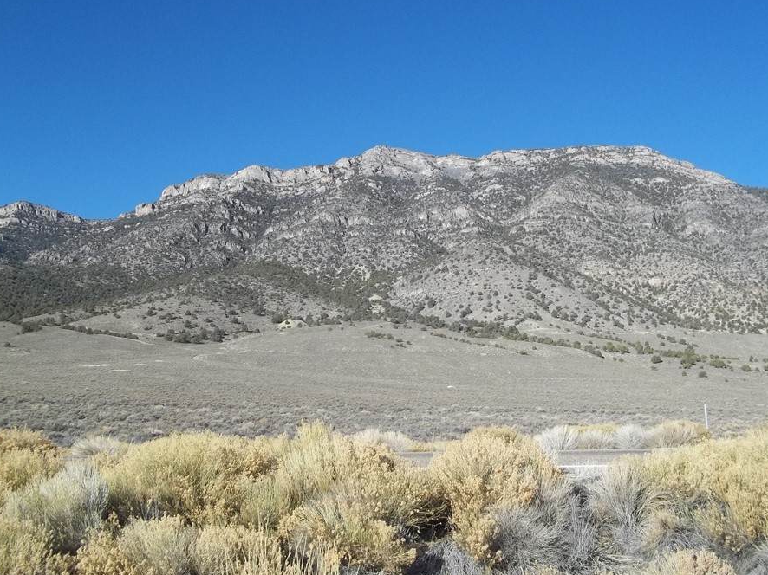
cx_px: 391
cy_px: 266
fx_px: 821
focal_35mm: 37
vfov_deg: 38.6
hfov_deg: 50.1
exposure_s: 1/125
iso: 64
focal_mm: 5.7
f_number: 8.8
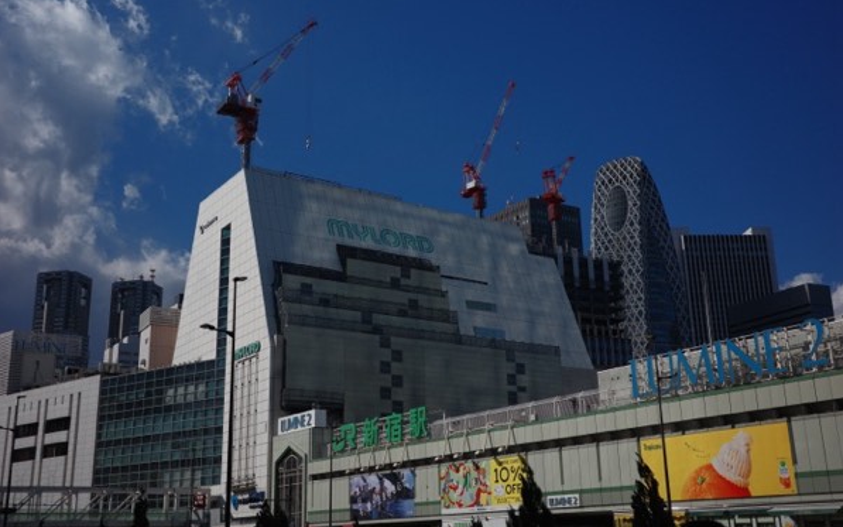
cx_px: 421
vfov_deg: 31.2
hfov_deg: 48.2
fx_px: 942
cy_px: 259
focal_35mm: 41
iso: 200
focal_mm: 26
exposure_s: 1/2000
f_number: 2.8
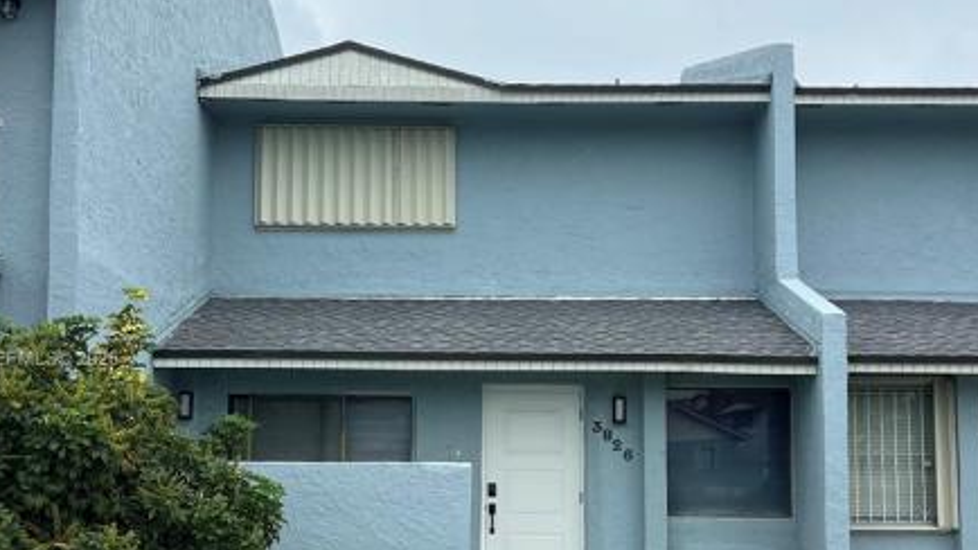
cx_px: 478
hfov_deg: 43.7
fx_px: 1219
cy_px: 361
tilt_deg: +6.9
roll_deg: -0.8
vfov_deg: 25.3
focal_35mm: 47
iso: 50
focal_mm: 5.7
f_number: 1.5
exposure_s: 1/3831
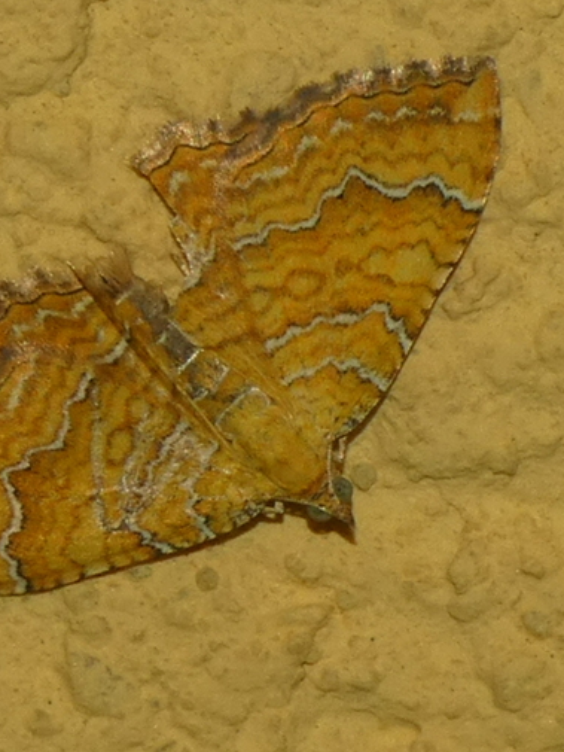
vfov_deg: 5.7
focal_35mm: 346
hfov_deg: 4.3
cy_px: 341
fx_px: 7513
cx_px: 197
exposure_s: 1/60
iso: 80
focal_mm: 36.8
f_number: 5.5
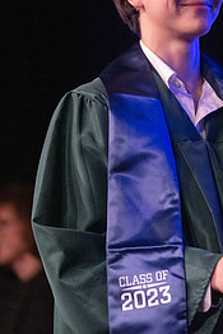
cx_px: 181
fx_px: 1911
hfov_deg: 6.7
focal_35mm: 206
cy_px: 76
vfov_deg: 10.0
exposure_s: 1/1000
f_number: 2.8
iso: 16000
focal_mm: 120
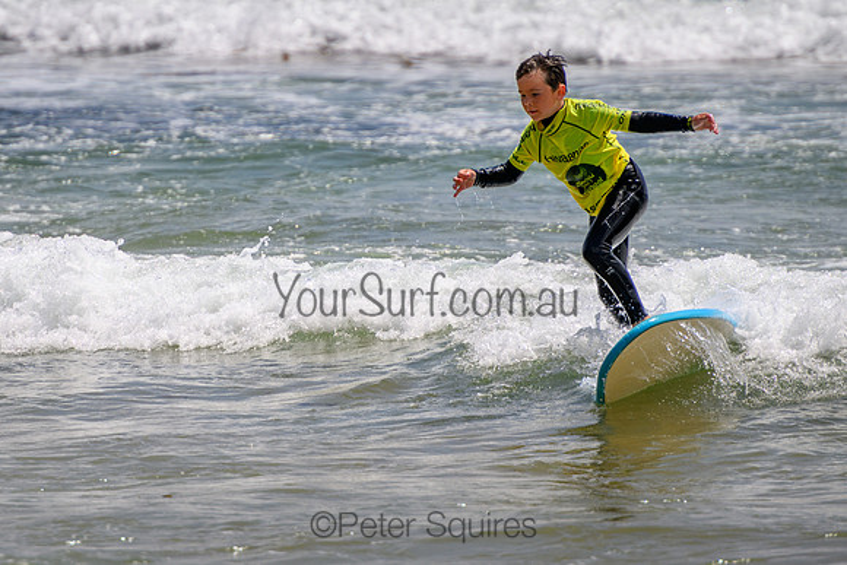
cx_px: 341
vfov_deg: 2.5
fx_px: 12940
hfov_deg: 3.7
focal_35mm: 550
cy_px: 217
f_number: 5.6
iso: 160
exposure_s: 1/2000
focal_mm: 400
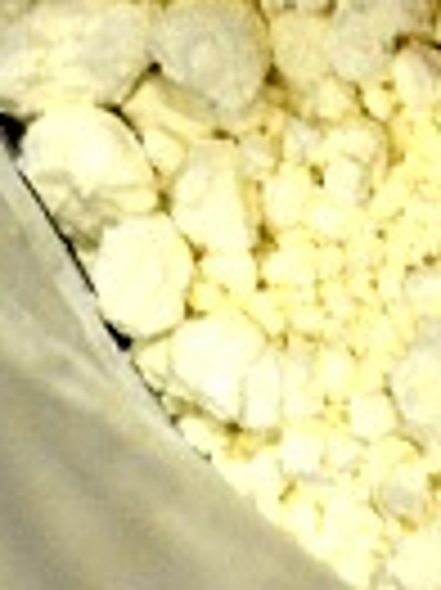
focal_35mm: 185
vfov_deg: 10.4
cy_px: -221
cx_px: 387
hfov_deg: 8.0
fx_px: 3148
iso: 3200
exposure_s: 1/30
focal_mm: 28
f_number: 4.5
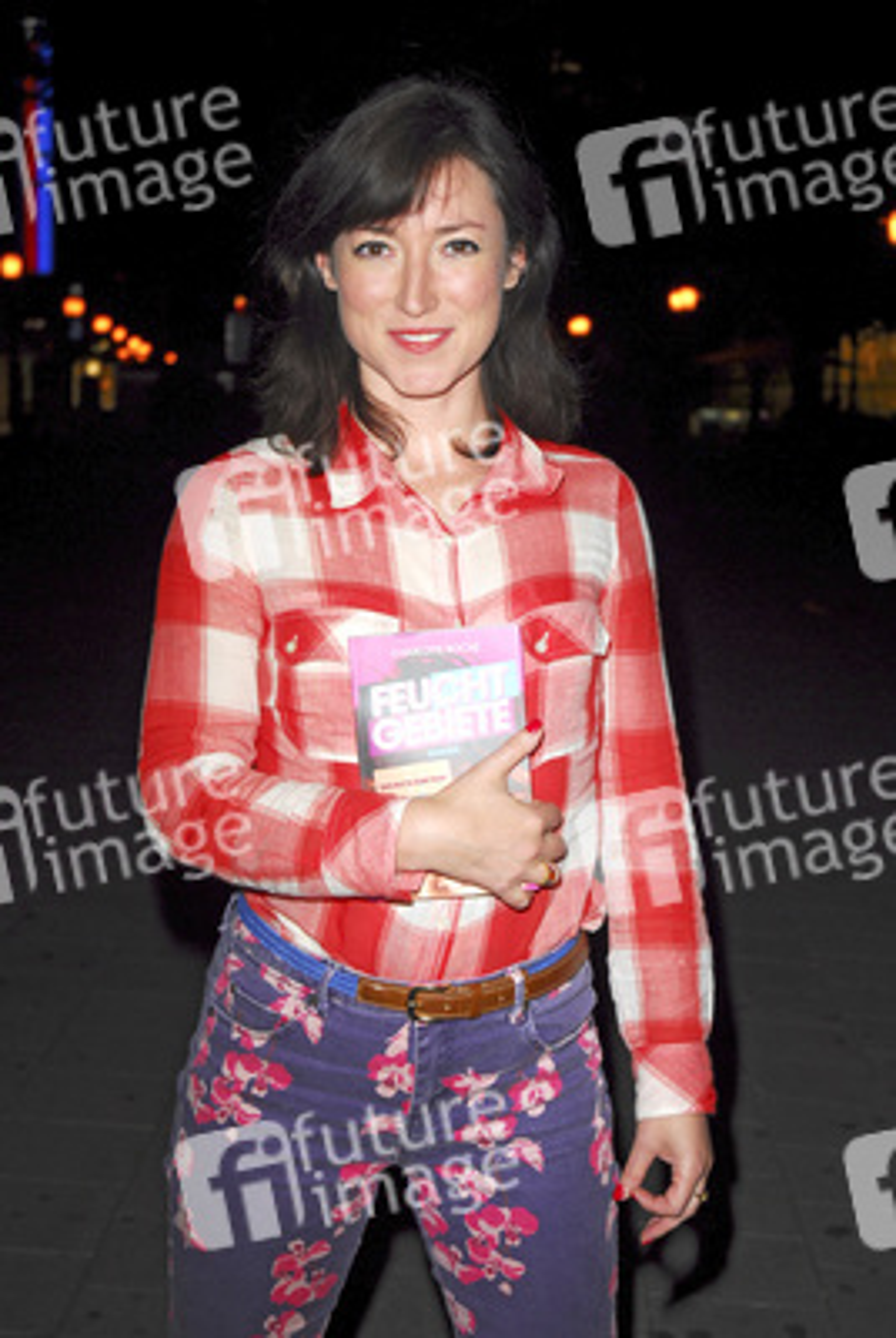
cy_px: 669
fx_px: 2232
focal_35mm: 60
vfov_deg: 33.4
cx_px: 448
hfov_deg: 22.7
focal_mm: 40
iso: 200
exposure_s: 1/60
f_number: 5
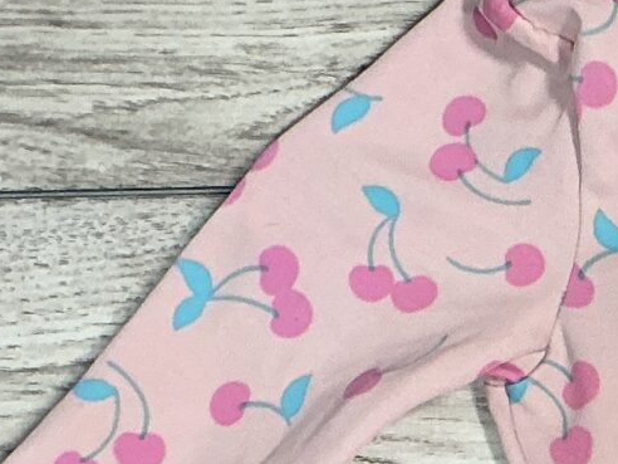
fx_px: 2696
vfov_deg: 9.7
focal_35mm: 151
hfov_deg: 12.3
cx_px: 989
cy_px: 487
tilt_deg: -77.7
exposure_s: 1/60
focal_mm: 3
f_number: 1.8
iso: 50
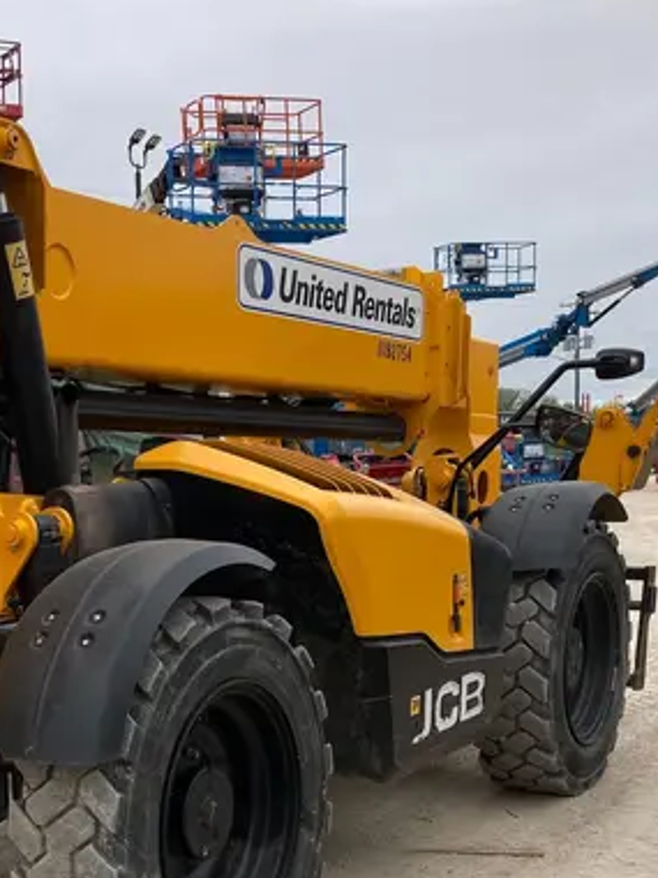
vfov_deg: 34.3
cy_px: 720
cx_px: 30
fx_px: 1369
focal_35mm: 54
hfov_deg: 25.9
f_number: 1.8
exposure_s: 1/649
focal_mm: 3.99
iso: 20
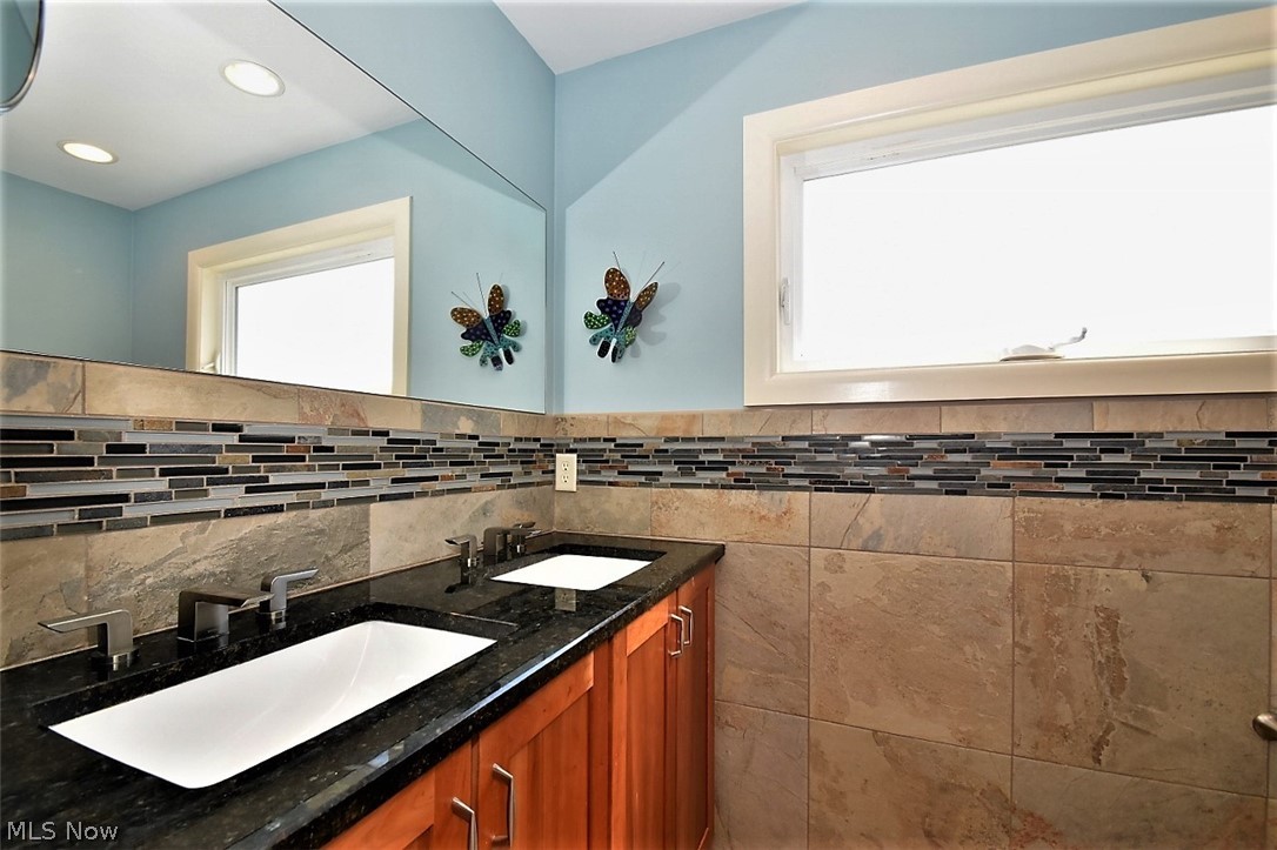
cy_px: 425
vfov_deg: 77.3
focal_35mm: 15
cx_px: 638
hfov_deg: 100.4
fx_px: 532
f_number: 14
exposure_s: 1/60
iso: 800
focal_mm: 10
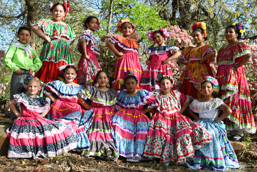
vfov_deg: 26.0
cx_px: 128
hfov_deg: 38.2
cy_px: 86
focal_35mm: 52
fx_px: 371
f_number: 7.1
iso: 100
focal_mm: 35
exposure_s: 1/200
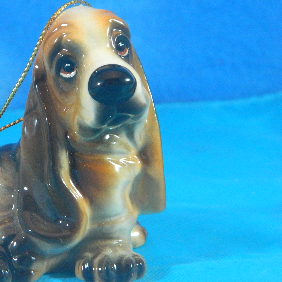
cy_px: 131
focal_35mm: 131
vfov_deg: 13.3
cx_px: 34
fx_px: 1207
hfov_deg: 13.2
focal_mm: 15.1
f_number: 4.2
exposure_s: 1/20
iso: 400
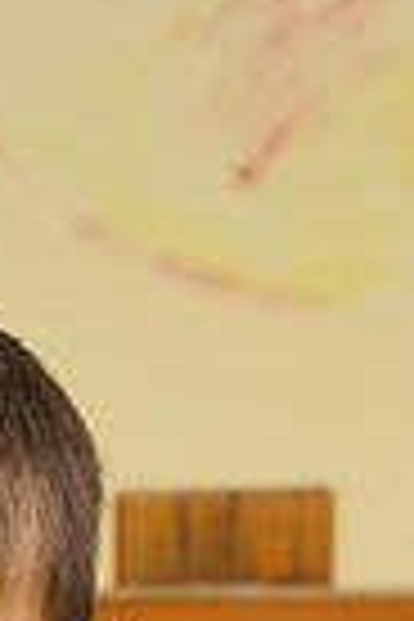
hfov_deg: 1.9
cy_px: 1274
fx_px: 12178
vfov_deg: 2.9
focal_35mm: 706
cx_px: -205
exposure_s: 1/160
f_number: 10
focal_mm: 168
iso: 200
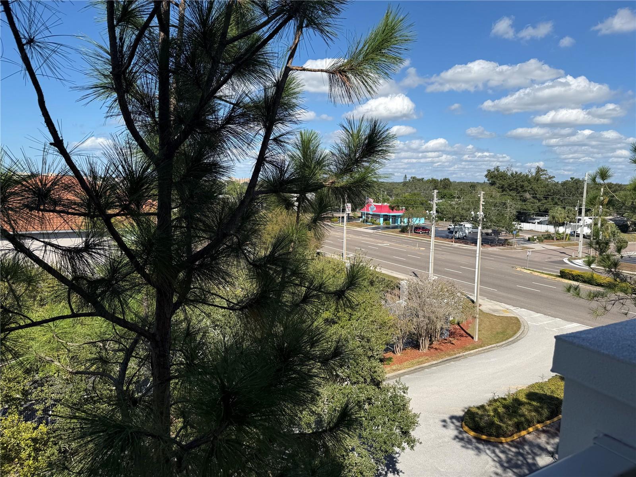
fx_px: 441
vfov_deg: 56.8
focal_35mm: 24
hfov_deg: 71.6
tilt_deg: -6.4
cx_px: 318
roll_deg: -1.1
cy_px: 238
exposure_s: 1/4975
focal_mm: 6.76
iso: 80
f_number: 1.78
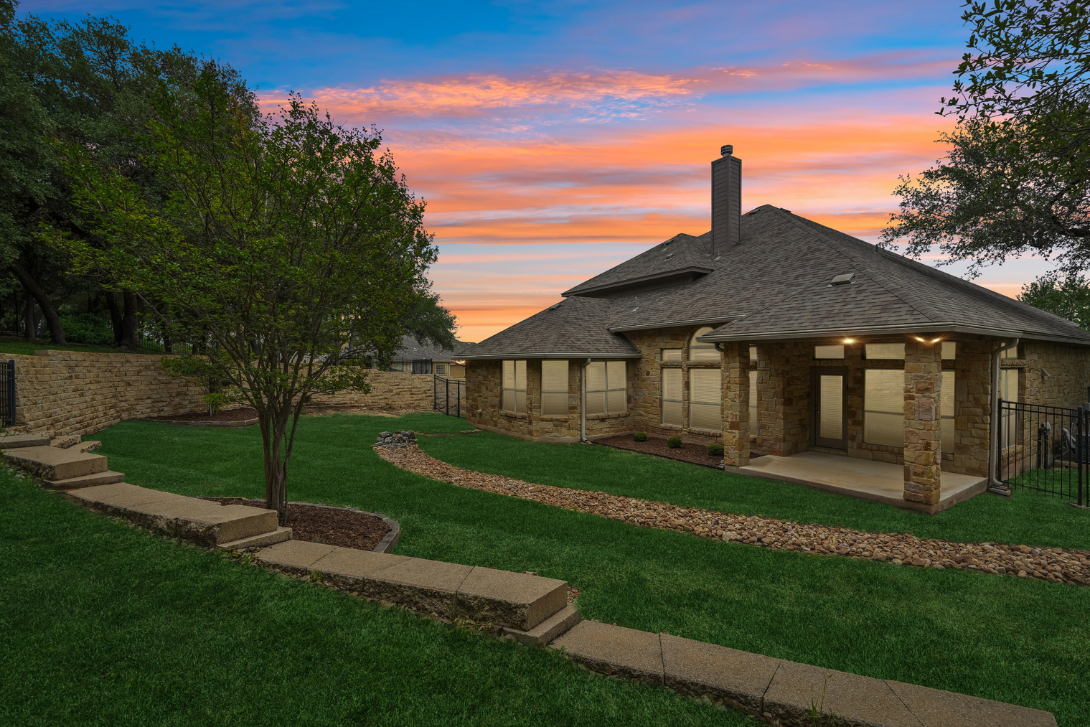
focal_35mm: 16
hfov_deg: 96.7
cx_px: 568
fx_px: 484
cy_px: 367
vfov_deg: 73.8
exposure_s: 1/1600
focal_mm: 15
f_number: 8
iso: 800
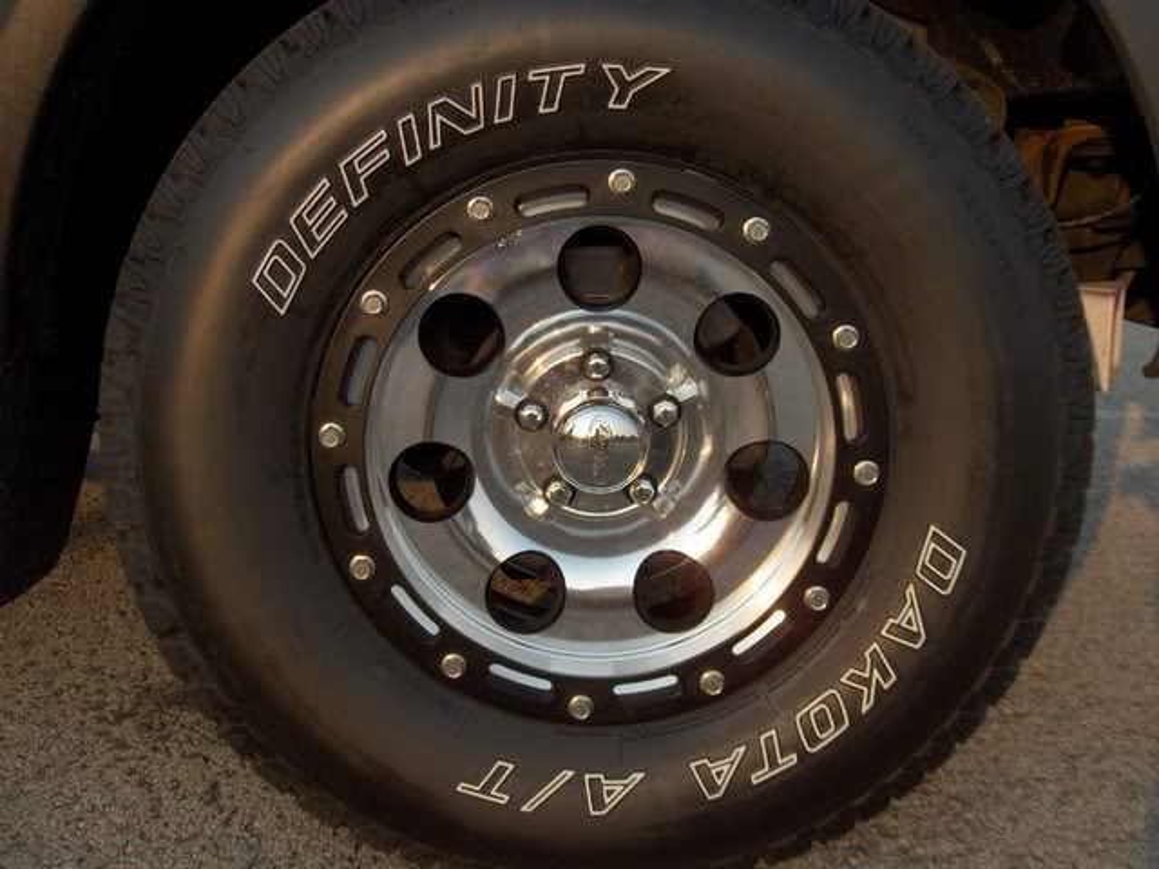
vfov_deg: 36.8
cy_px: 434
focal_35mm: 39
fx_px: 1306
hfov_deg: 47.9
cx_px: 580
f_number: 2.8
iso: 100
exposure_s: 1/758
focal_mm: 8
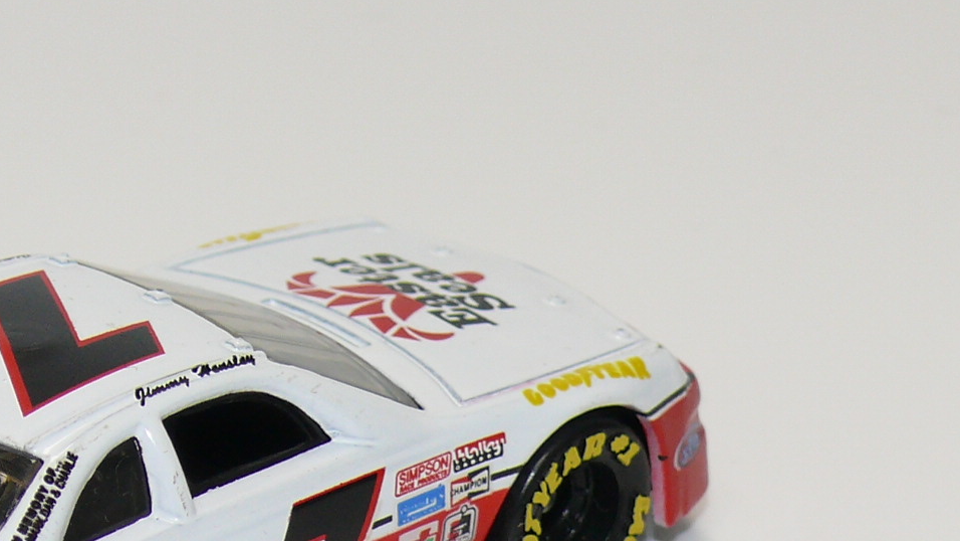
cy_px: 428
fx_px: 5015
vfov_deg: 6.2
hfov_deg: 10.9
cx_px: 174
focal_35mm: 197
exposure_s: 1/30
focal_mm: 13.8
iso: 100
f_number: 4
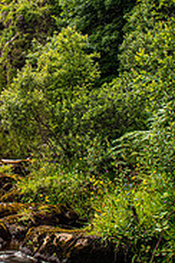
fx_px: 430
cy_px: 98
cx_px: -26
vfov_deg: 33.8
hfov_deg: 21.6
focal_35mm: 59
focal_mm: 24
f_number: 18
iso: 100
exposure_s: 10
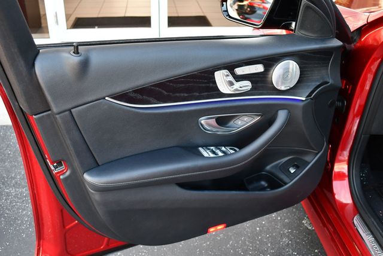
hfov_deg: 53.1
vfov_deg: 36.9
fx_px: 383
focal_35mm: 36
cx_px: 192
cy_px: 128
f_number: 3.5
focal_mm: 18
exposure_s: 1/250
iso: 720
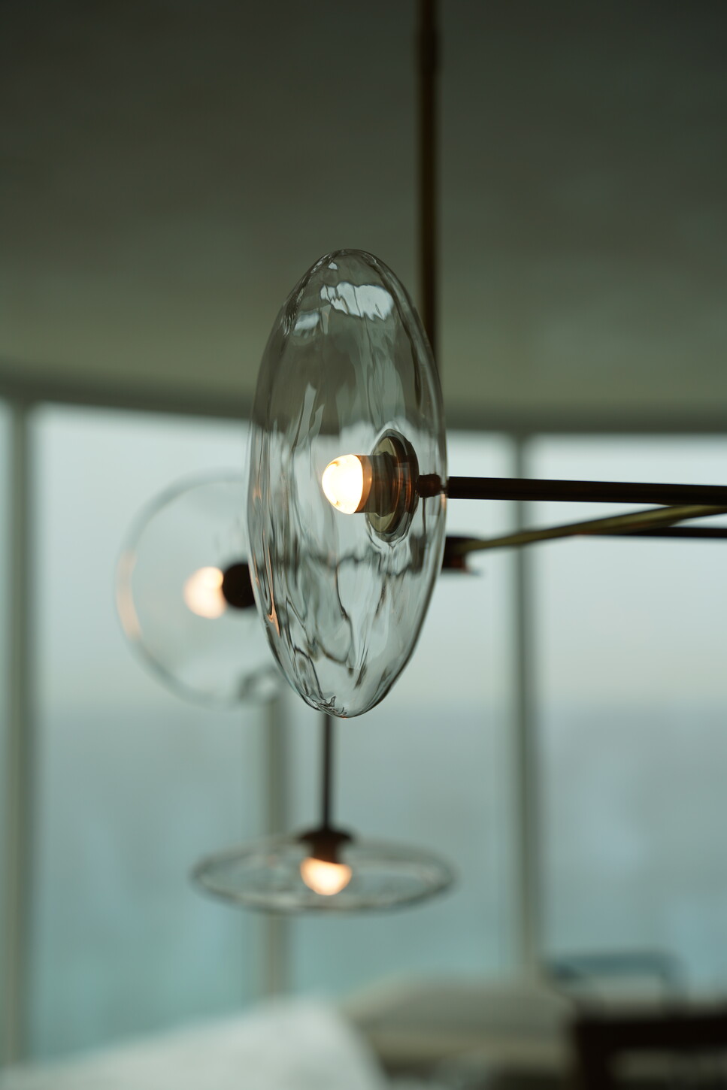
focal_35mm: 63
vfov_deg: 31.7
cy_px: 545
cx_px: 364
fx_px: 1917
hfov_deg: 21.5
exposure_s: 1/160
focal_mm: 63.3
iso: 100
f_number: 4
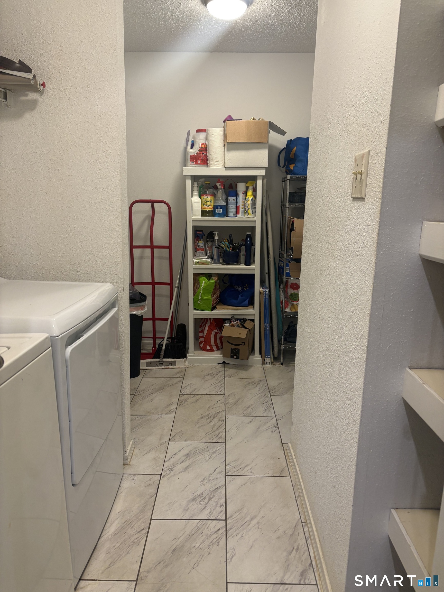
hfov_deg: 53.1
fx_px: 445
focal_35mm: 26
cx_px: 222
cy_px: 296
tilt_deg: -11.1
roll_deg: -1.2
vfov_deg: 67.3
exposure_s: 1/60
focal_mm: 5.96
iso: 80
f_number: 1.6
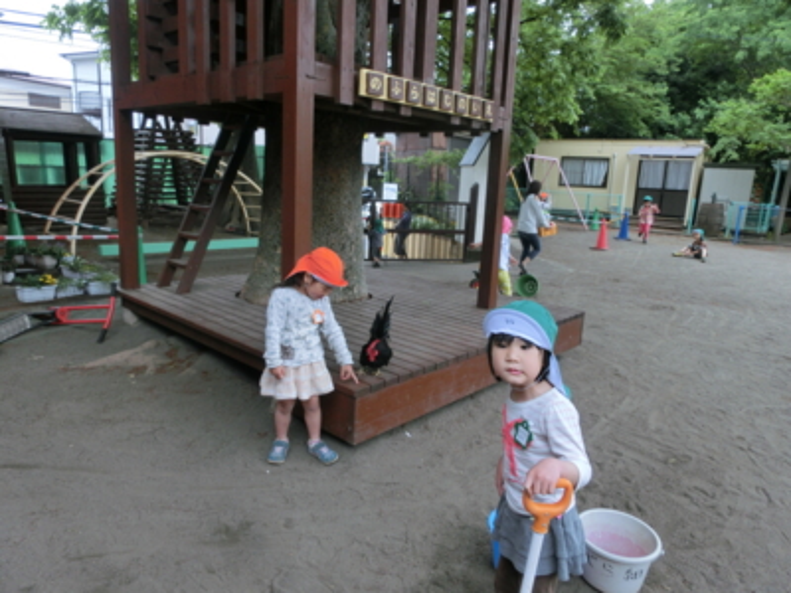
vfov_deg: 56.8
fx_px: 548
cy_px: 296
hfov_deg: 71.6
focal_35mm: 24
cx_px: 396
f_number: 3
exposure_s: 1/250
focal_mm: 4.24
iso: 80
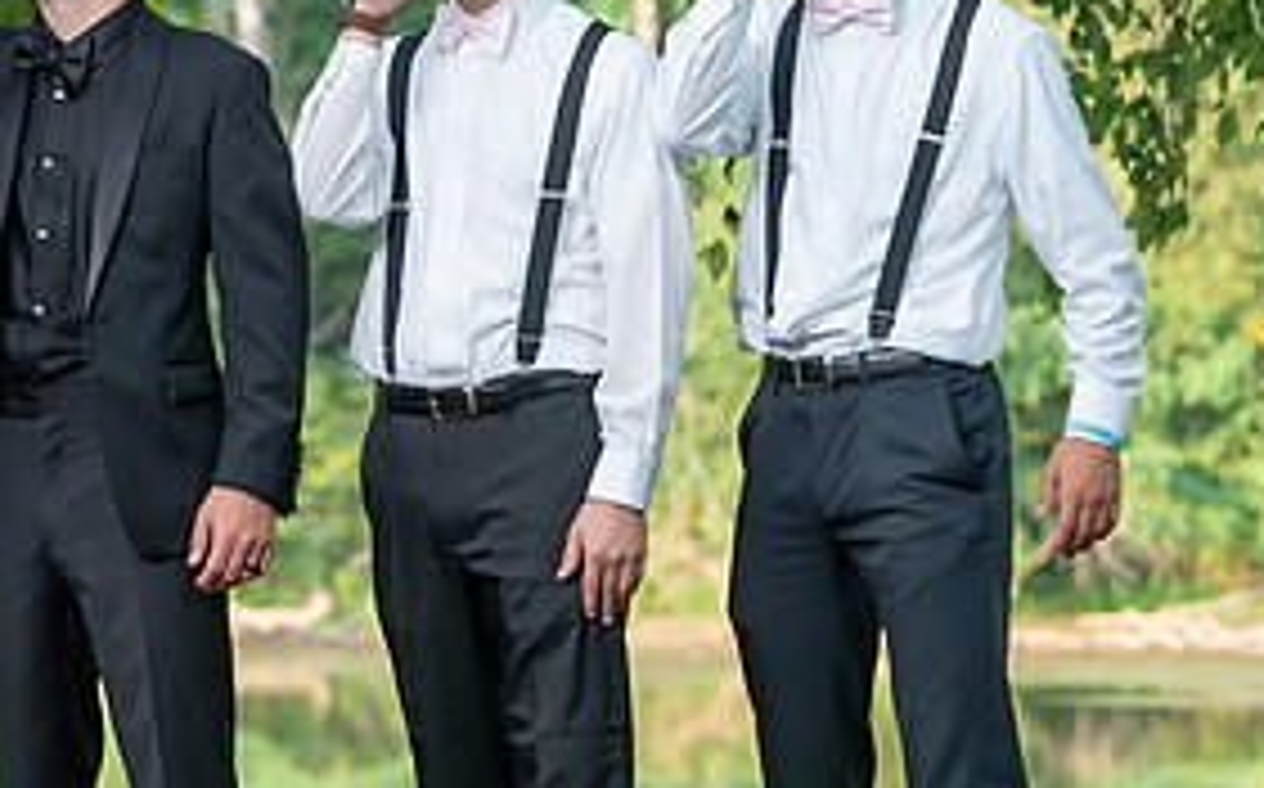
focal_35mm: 210
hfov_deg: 10.0
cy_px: 367
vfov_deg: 6.2
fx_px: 7227
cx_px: 168
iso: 200
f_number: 4
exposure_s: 1/200
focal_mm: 97
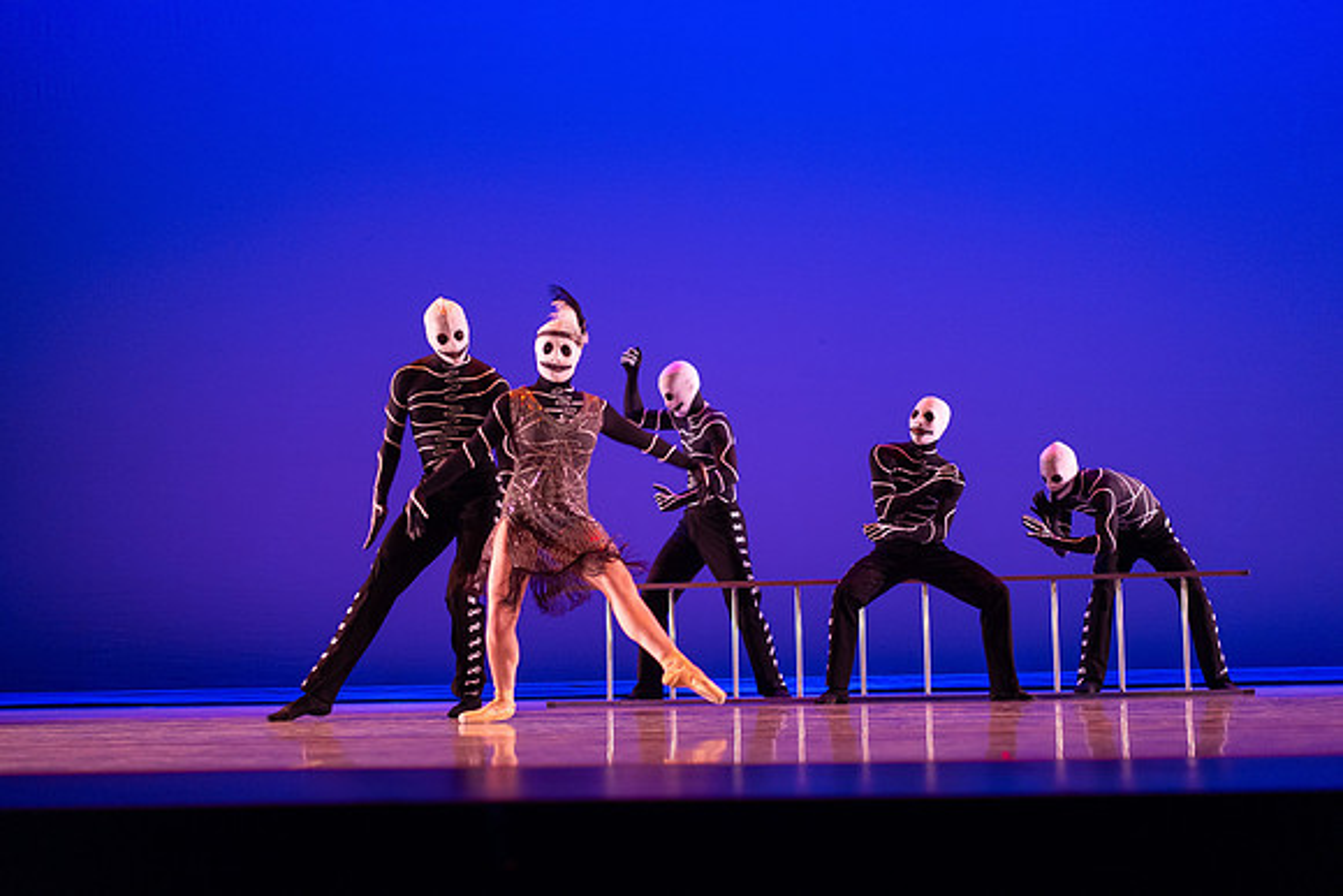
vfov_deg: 24.6
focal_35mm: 55
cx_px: 672
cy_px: 448
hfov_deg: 36.2
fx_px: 2052
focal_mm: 55
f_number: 1.8
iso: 1000
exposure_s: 1/200
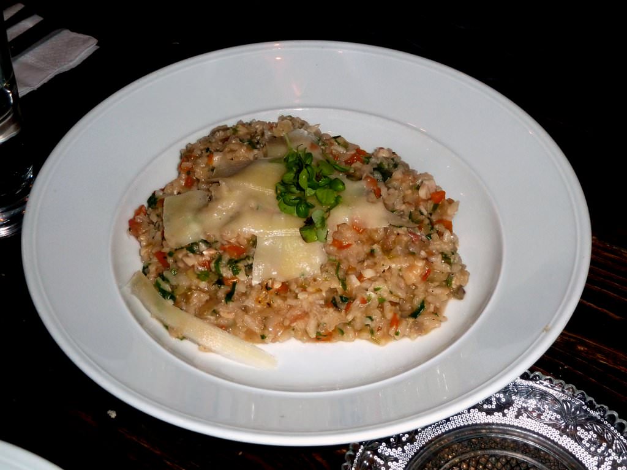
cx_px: 314
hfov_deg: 39.7
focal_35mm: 48
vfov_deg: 30.3
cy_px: 235
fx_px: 869
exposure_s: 1/30
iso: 200
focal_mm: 7.9
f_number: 3.8
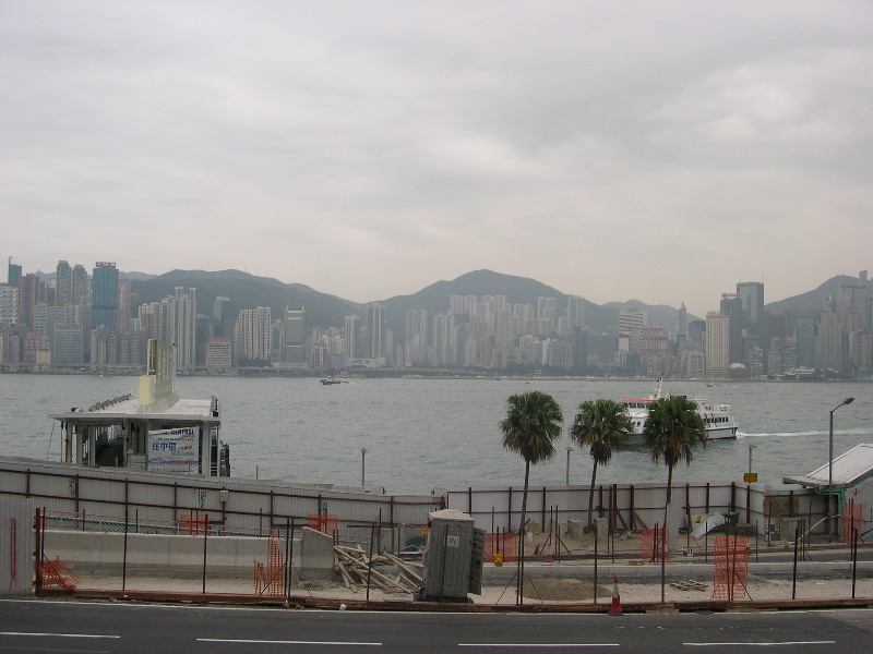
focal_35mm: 38
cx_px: 436
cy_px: 327
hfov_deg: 49.0
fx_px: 958
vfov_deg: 37.7
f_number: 7.6
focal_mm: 8
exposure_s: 1/188
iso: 100
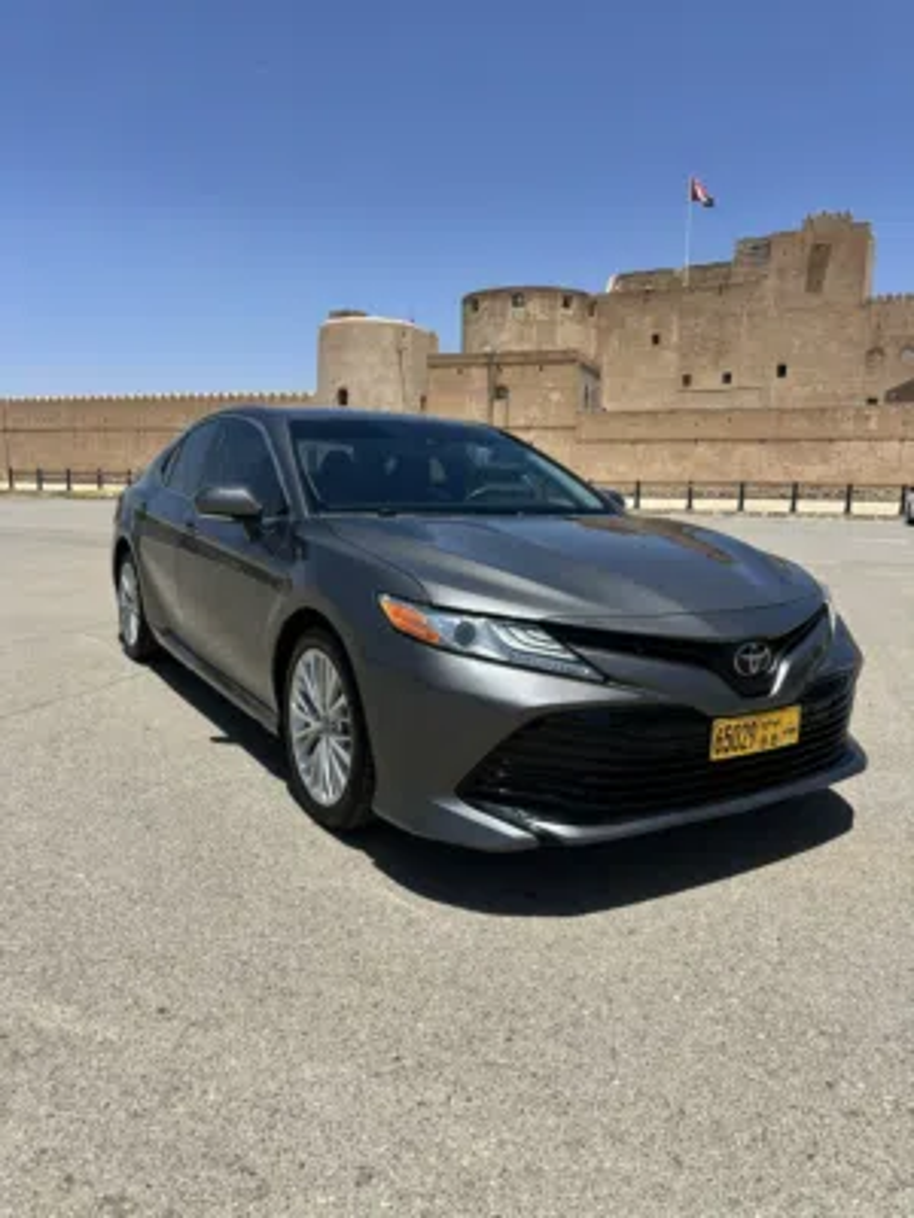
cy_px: 609
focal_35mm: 24
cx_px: 457
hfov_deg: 56.8
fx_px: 845
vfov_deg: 71.6
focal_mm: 6.86
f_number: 1.78
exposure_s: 1/5525
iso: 80
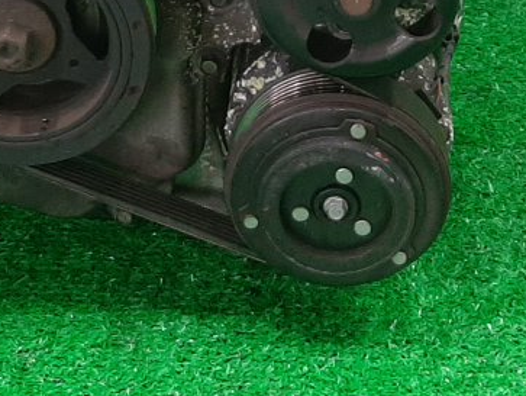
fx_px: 1567
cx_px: 256
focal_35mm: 103
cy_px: -339
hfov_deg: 19.1
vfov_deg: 12.9
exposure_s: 1/50
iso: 145
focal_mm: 3.93
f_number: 1.7
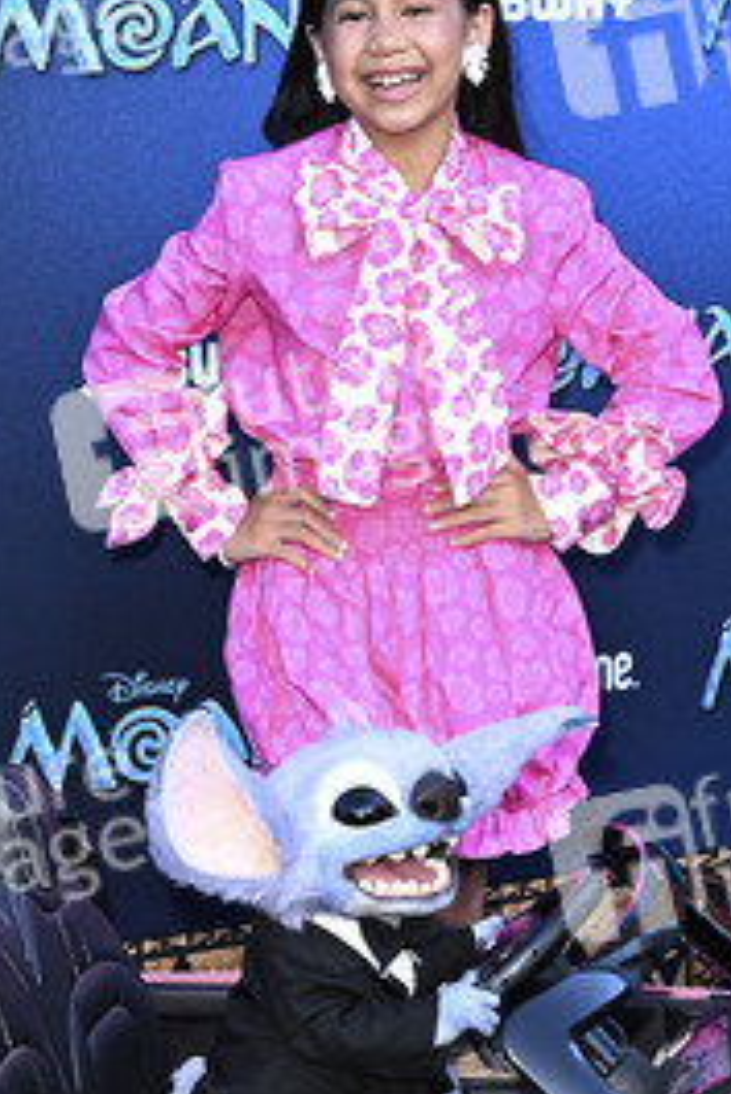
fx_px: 2525
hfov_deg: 16.5
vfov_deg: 24.4
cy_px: 640
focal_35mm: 83
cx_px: 384
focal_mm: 55
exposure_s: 1/250
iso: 1000
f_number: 6.3
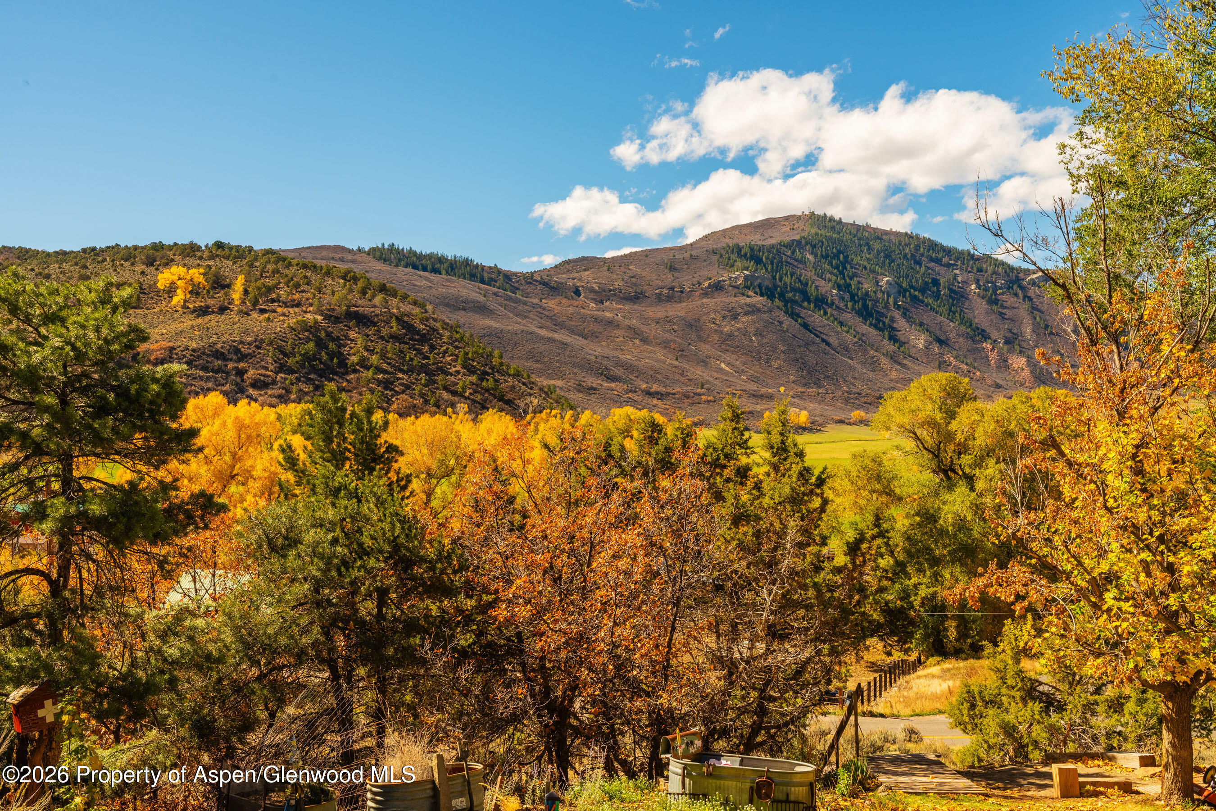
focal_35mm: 35
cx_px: 608
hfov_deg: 54.4
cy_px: 406
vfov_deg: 37.9
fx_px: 1182
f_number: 11
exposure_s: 1/2500
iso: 200
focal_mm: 35
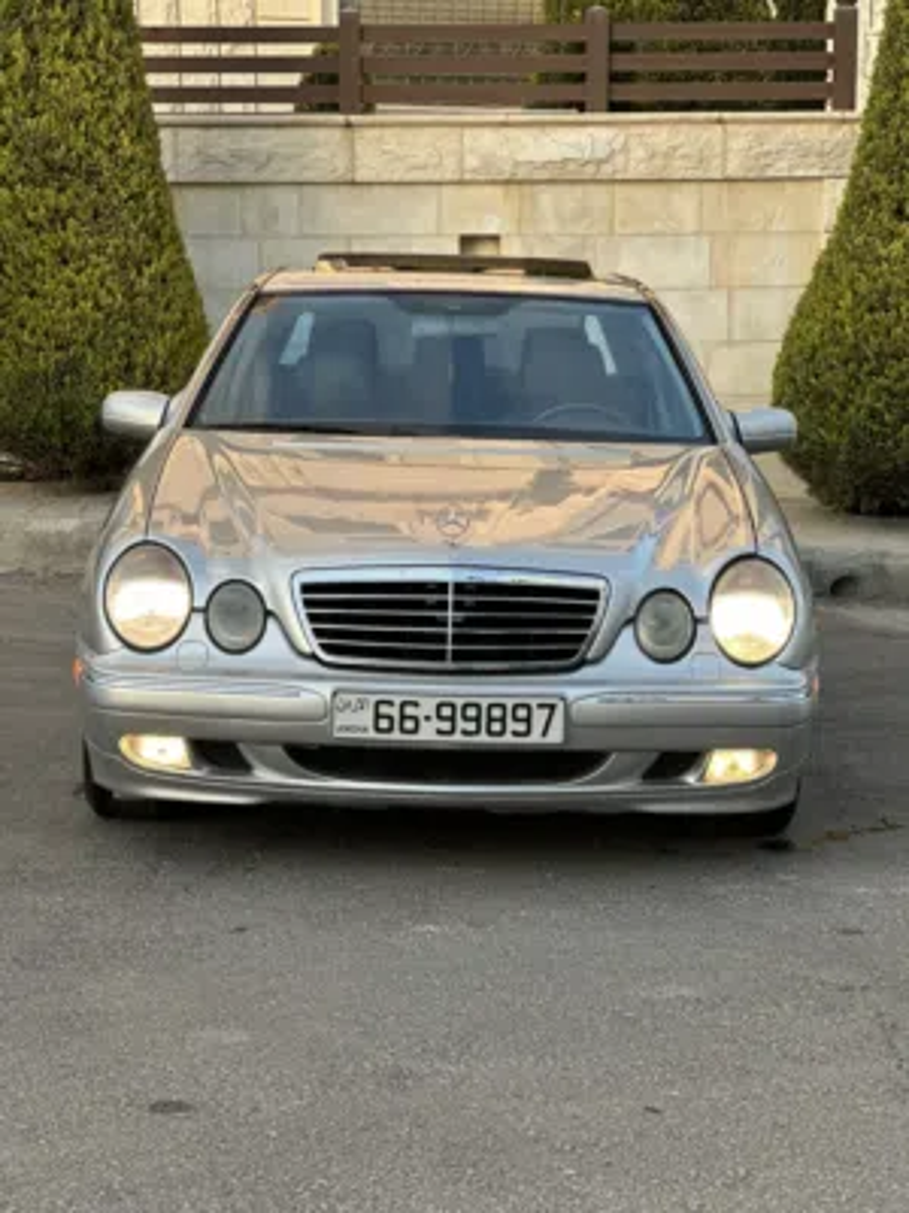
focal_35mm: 77
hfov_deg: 19.1
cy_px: 606
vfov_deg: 25.3
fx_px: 2696
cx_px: 454
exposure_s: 1/121
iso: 80
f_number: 2.8
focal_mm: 9
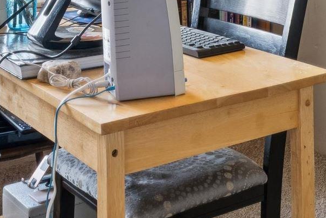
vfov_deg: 15.5
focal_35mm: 81
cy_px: -110
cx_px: 225
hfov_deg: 24.9
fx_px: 735
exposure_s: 1/10
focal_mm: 15.8
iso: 400
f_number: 13
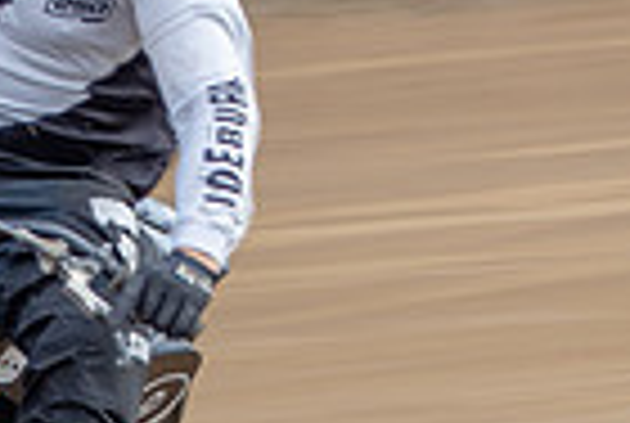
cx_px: -222
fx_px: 13784
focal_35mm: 786
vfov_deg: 1.8
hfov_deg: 2.6
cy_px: 250
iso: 100
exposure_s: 1/100
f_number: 8
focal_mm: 98
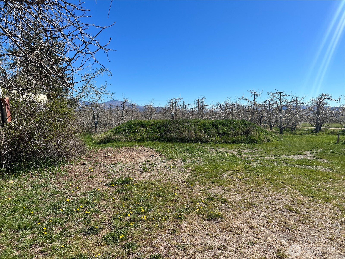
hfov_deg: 67.3
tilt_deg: -1.6
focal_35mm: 26
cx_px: 172
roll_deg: +2.7
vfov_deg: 53.1
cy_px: 130
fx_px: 259
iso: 50
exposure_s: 1/4444
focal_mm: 5.7
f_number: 1.5
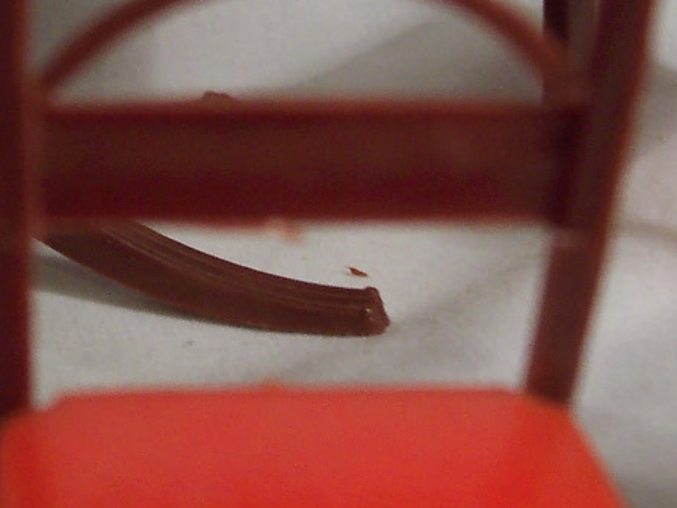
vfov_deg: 14.9
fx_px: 1936
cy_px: 138
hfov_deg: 19.7
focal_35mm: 99
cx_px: 162
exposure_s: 1/60
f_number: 2.8
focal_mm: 5.6
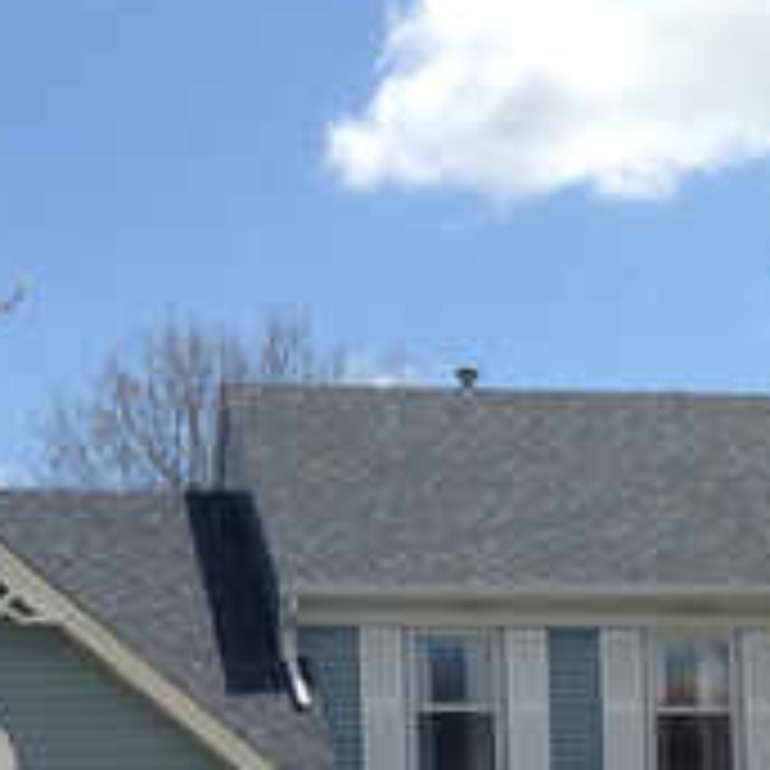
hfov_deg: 16.0
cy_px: 950
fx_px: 2743
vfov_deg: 15.3
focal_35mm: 109
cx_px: 369
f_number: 2.4
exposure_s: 1/1595
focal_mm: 4.12
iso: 50
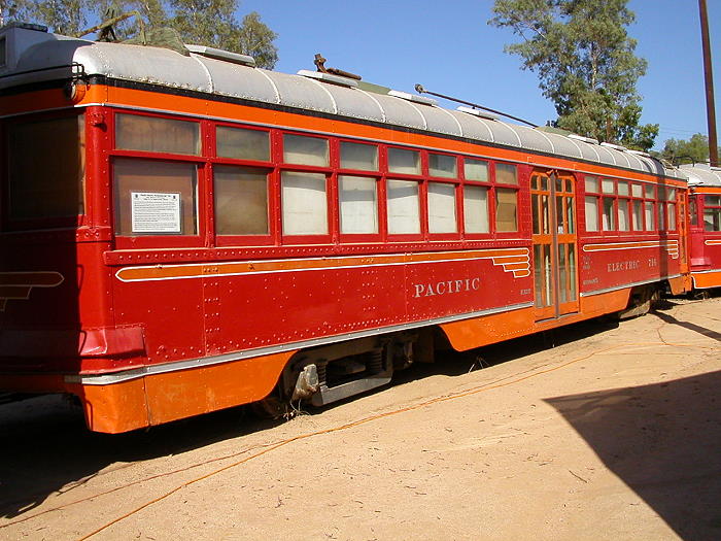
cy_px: 270
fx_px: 771
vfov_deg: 38.7
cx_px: 360
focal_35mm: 37
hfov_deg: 50.1
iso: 100
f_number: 4.5
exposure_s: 1/728
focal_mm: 5.6
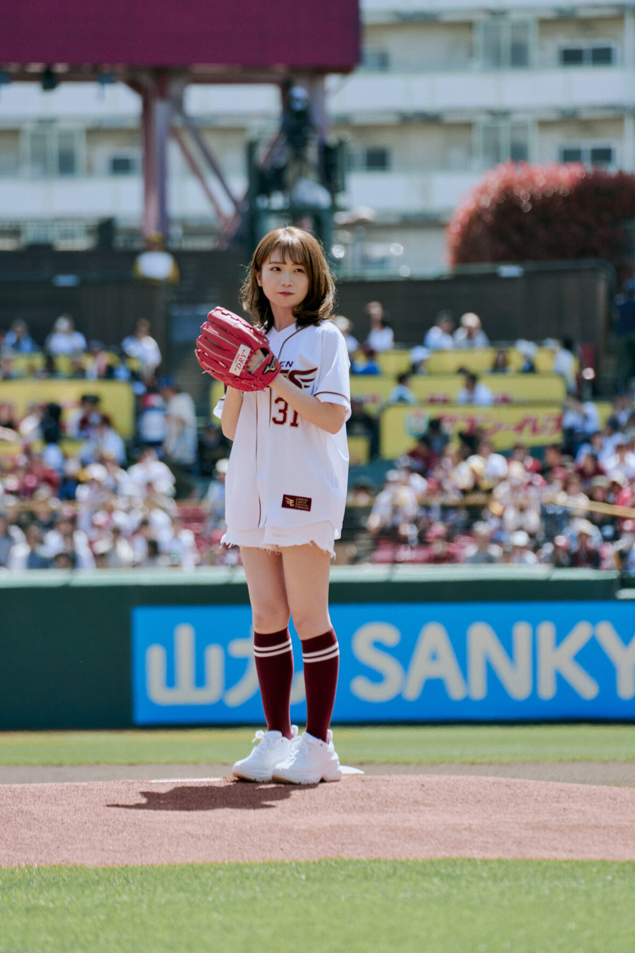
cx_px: 322
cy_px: 480
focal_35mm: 407
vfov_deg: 5.1
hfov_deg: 3.4
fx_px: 10766
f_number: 8
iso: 400
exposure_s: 1/500
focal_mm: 400
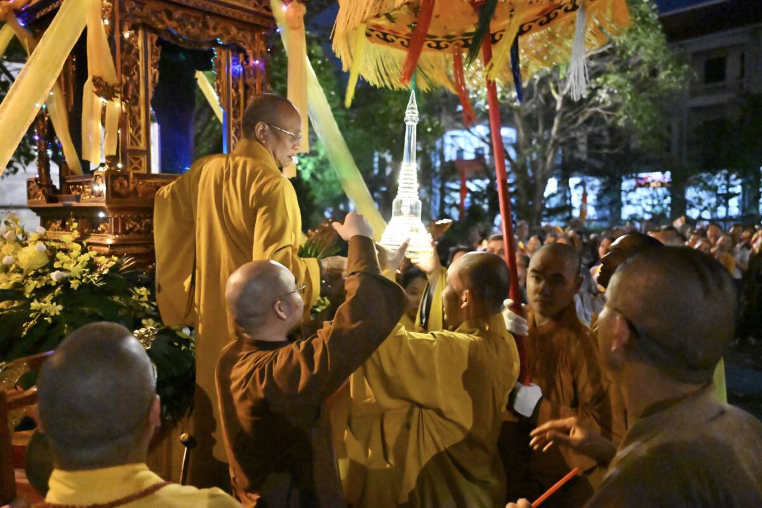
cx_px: 381
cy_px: 254
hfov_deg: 62.8
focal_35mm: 30
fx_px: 624
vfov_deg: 44.3
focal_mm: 29.5
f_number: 2.8
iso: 32000
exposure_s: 1/200
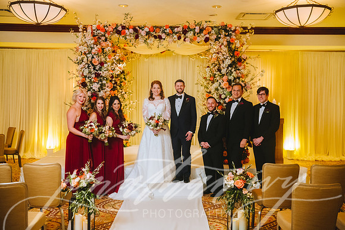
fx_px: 383
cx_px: 172
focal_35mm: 40
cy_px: 115
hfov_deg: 48.4
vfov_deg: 33.4
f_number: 4.5
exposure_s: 1/250
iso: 4000
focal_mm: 40
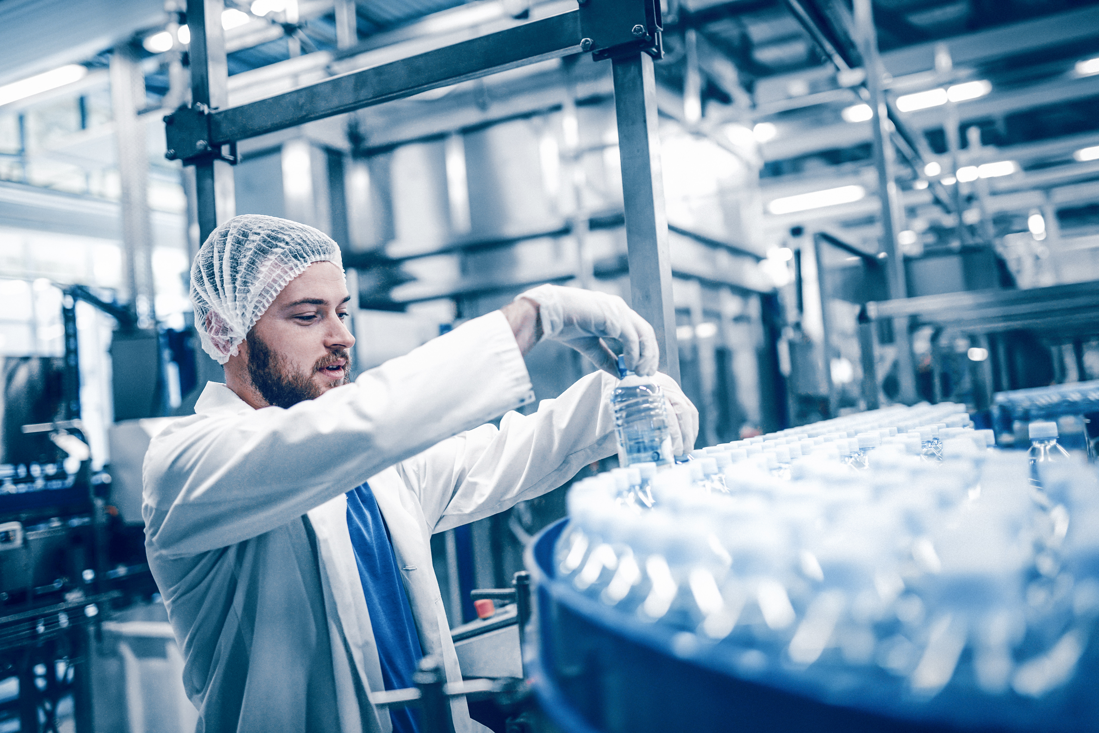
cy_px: 366
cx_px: 550
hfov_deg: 54.4
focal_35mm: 35
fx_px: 1069
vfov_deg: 37.9
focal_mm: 35
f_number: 1.8
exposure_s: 1/250
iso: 640
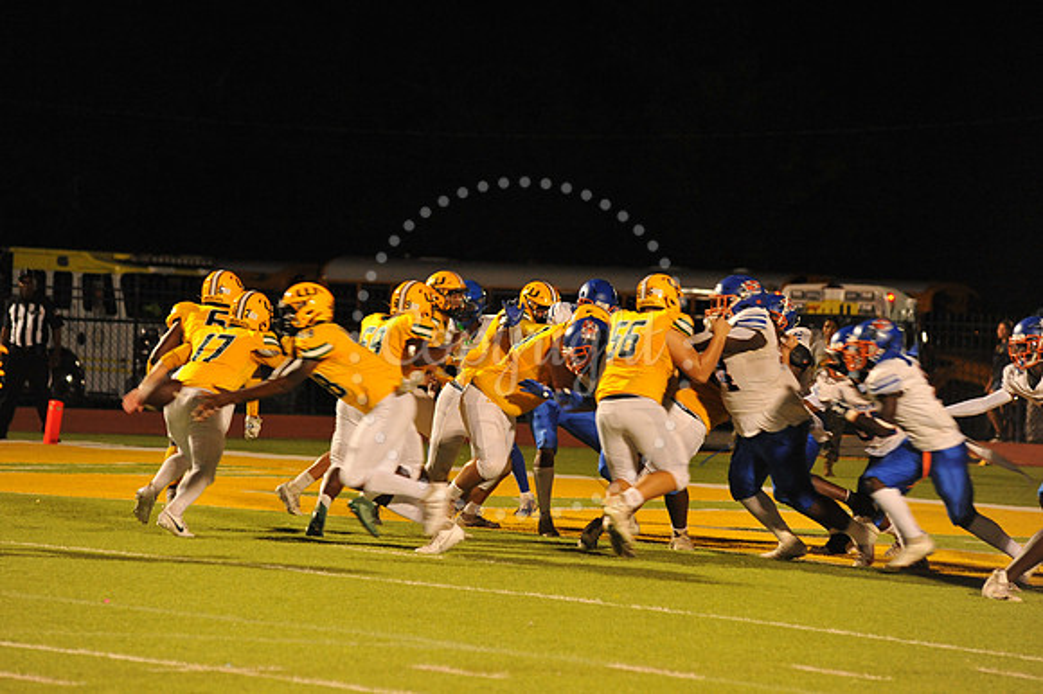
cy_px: 347
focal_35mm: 200
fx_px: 5791
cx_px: 522
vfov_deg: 6.9
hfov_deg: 10.3
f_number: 5.6
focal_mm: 200
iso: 3200
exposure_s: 1/160
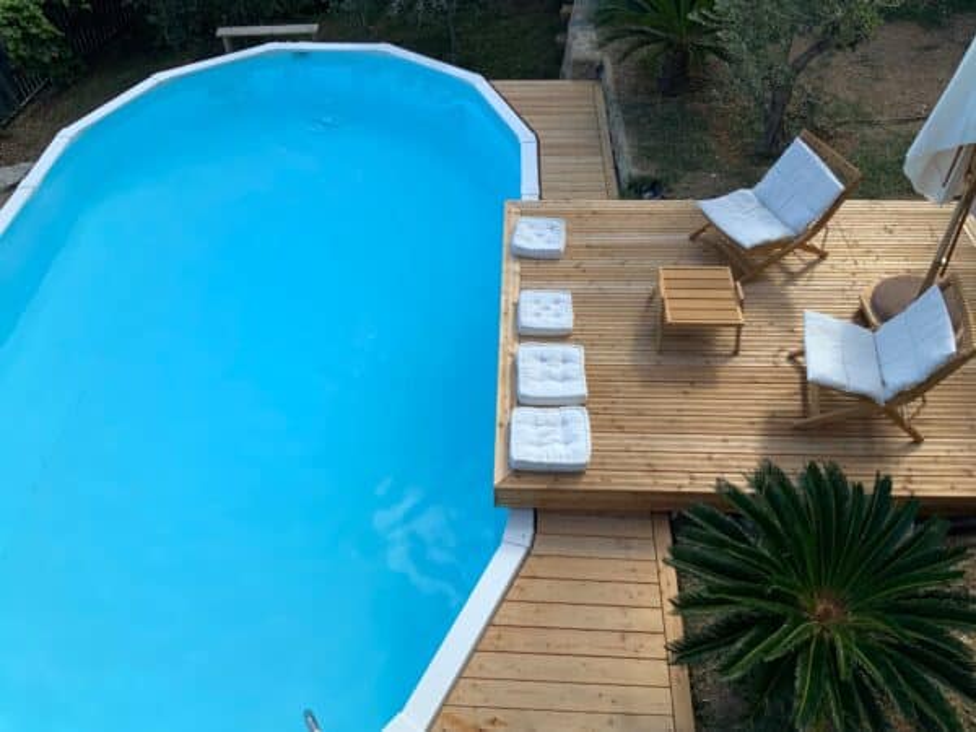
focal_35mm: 29
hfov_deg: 61.7
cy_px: 366
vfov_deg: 48.2
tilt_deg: -47.4
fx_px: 818
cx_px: 488
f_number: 1.8
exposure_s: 1/1221
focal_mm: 3
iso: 16
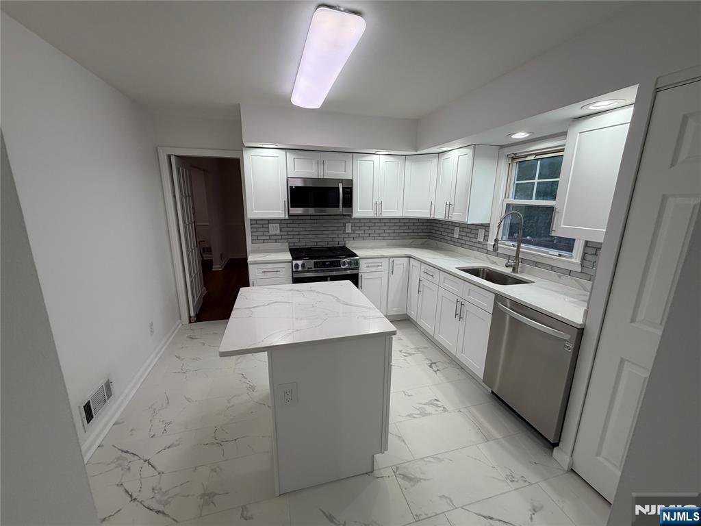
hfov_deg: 102.1
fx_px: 284
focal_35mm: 14
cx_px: 350
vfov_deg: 85.7
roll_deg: +0.1
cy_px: 263
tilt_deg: -13.3
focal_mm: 2.22
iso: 80
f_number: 2.2
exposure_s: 1/120
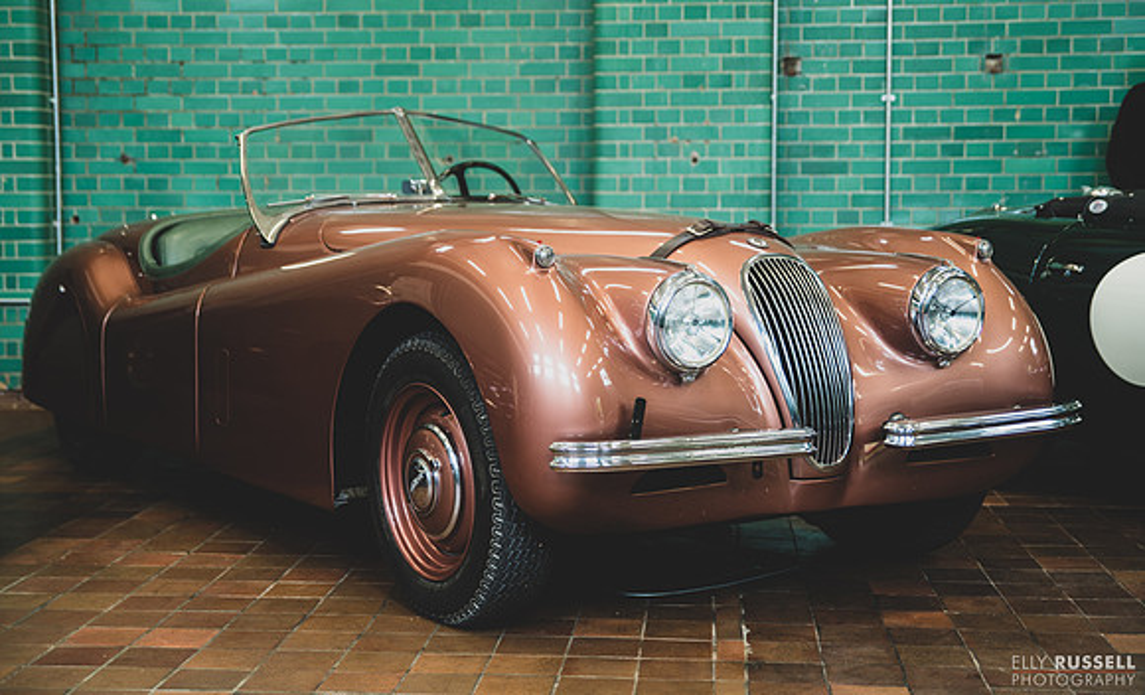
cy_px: 297
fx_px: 1728
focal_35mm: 56
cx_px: 569
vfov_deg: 22.7
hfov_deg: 36.7
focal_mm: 52
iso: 100
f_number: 2.8
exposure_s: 1/8
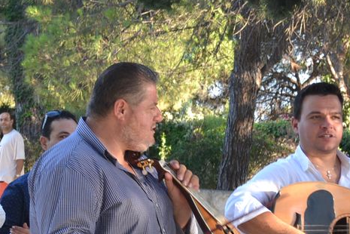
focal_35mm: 124
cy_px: 259
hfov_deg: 16.3
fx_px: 1205
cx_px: 17
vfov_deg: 10.9
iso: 400
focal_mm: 32
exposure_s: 1/125
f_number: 5.6
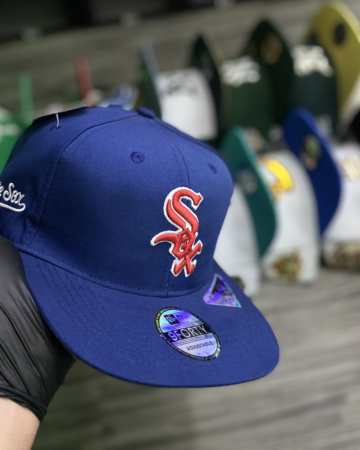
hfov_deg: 44.3
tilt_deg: -52.7
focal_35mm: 33
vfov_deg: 53.4
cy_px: 160
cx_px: 144
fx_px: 439
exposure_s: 1/60
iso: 320
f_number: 1.8
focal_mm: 4.25
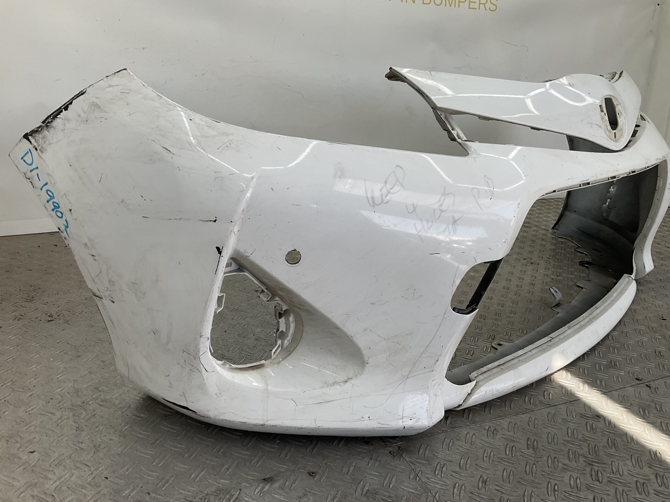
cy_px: 251
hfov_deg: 61.7
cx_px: 335
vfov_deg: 48.2
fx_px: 561
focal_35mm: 29
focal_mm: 3
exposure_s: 1/260
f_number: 1.8
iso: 16
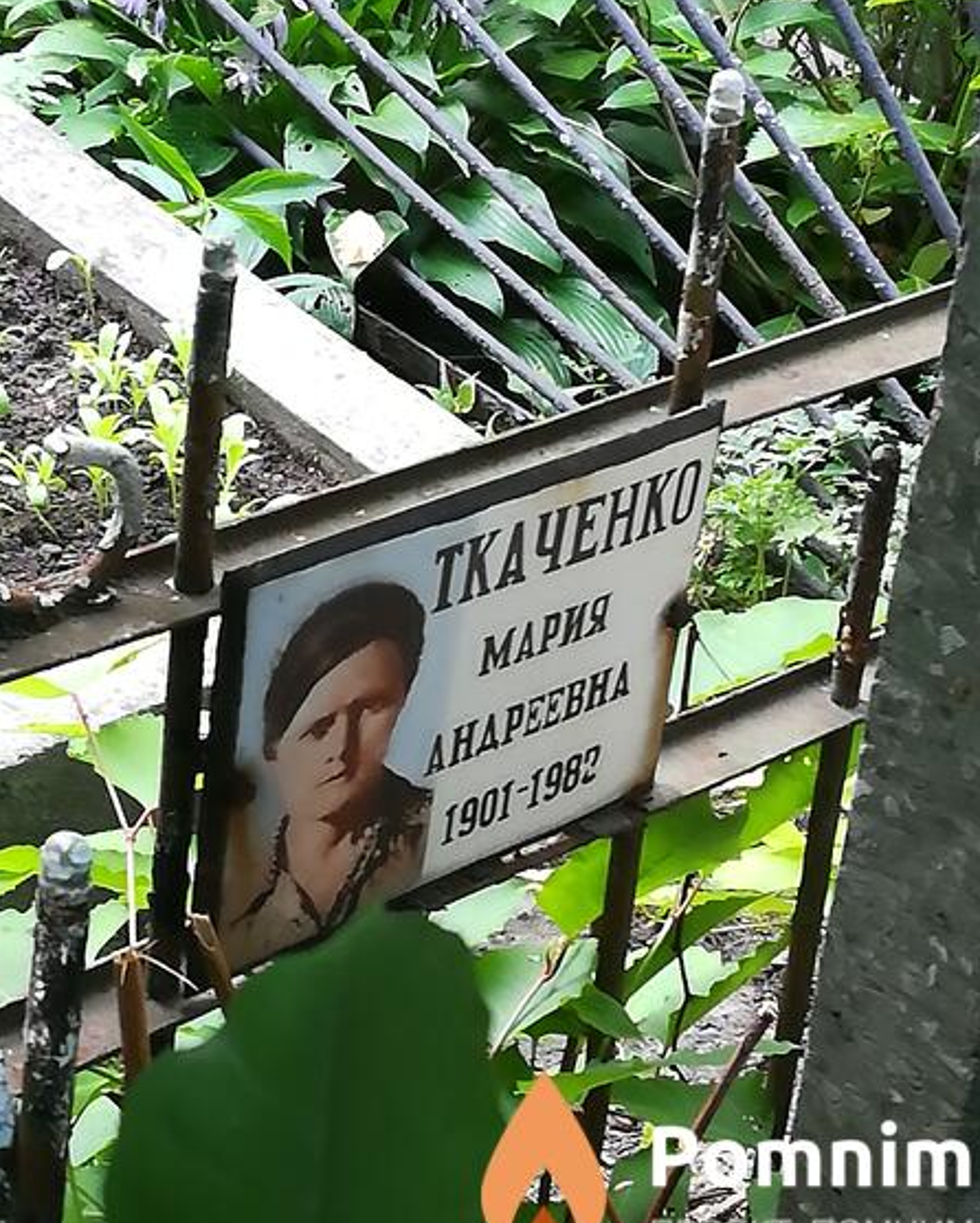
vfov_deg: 18.6
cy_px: 615
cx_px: 492
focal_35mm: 103
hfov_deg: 15.0
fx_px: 3732
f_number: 2.2
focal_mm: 3.83
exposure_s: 1/40
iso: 80
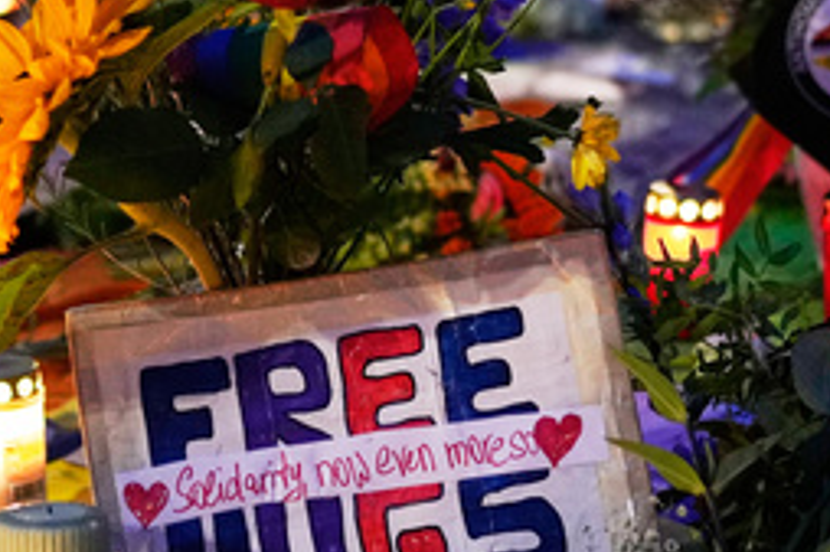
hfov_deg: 14.5
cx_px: 173
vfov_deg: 9.7
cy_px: 52
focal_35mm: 141
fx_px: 3249
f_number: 1.4
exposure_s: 1/100
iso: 1250
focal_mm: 35
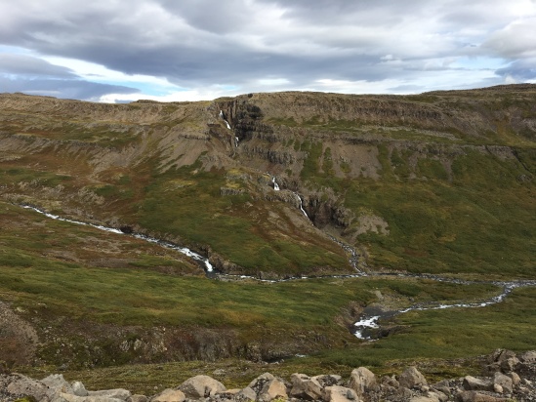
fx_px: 449
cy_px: 201
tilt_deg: -8.7
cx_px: 268
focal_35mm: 29
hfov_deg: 61.6
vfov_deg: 48.2
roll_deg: +0.9
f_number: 2.2
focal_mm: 4.15
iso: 25
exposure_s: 1/1399
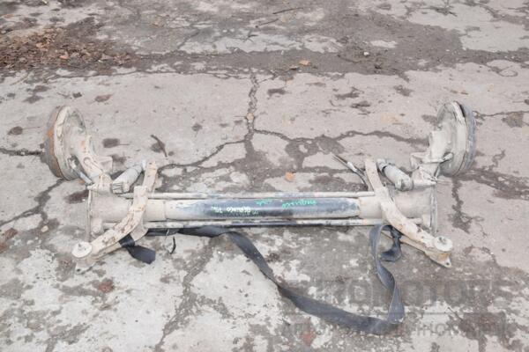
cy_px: 176
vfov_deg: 35.5
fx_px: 551
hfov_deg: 51.3
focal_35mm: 38
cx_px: 264
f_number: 9
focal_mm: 25
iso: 800
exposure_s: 1/200
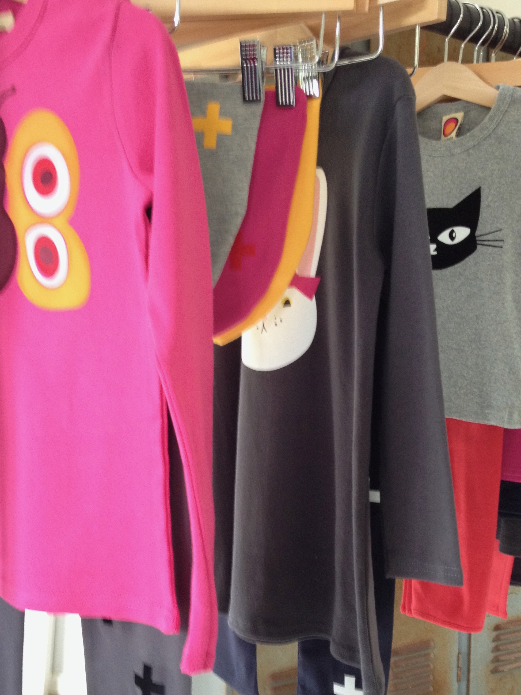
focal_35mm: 44
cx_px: 223
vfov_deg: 42.7
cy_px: 428
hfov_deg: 32.8
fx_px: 883
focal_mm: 4.28
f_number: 2.4
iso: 125
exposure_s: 1/20
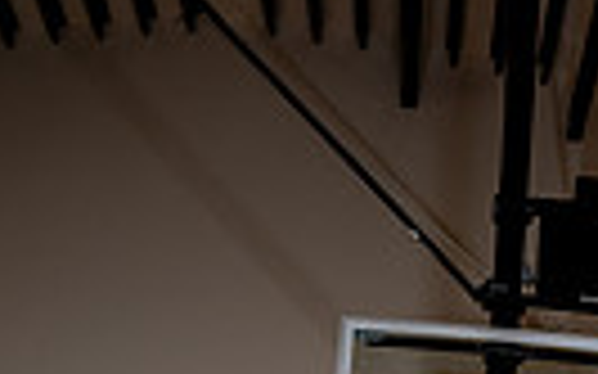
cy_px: 955
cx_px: 405
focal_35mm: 69
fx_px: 1124
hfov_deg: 29.6
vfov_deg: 13.0
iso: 200
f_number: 5.6
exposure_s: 1/250
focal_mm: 20
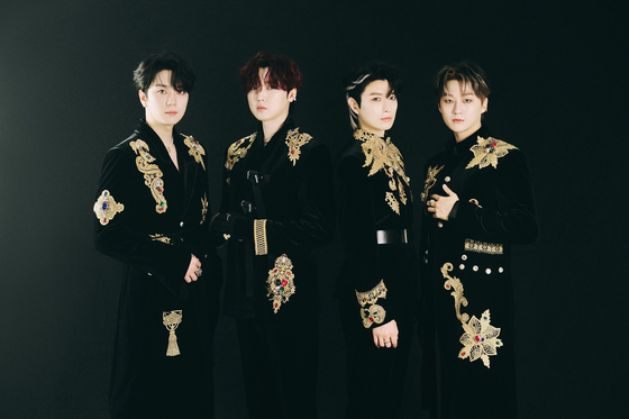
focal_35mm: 70
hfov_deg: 28.9
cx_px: 314
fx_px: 1223
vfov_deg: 19.4
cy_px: 210
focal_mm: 70
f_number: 6.3
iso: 1250
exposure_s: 1/125
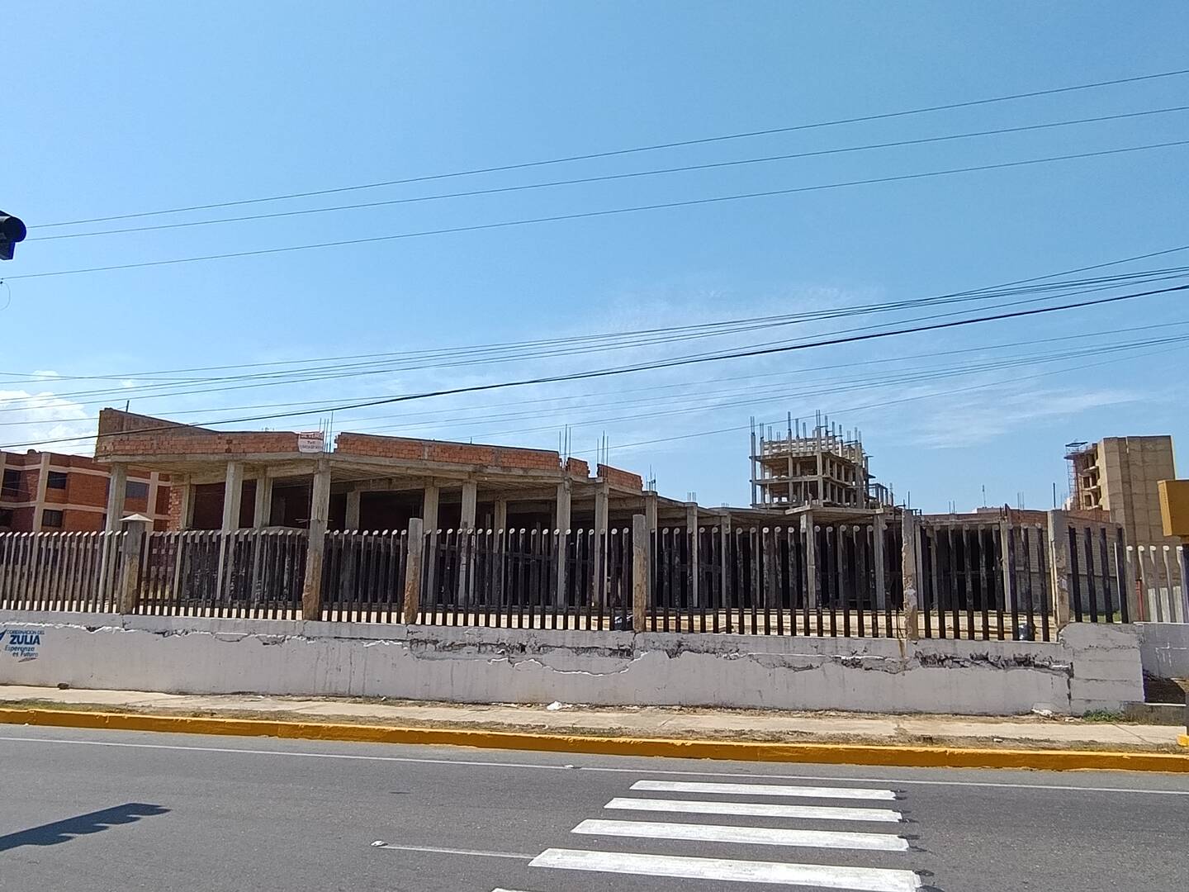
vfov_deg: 63.4
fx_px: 721
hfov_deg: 79.0
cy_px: 446
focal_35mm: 21
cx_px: 594
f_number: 2.2
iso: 50
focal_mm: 1.65
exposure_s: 1/1235
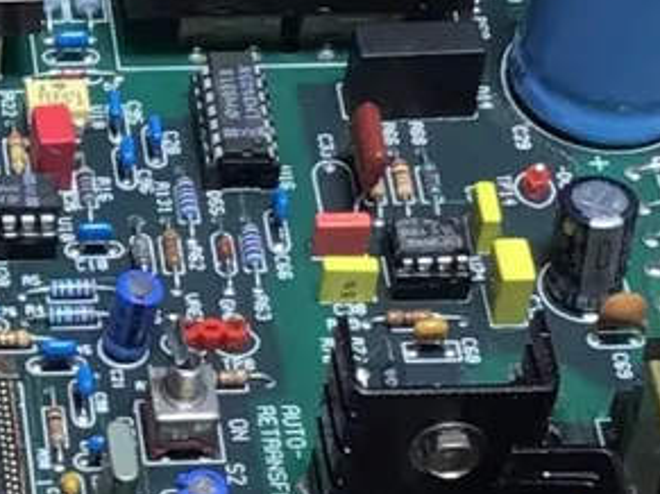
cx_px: -284
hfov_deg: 9.1
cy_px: 177
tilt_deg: -49.8
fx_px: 4059
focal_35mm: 213
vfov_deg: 7.0
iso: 32
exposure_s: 1/60
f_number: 2.4
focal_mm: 3.3
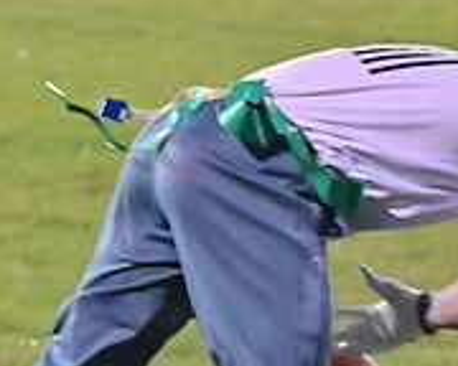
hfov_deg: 5.5
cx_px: -165
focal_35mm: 347
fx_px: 4704
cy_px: -57
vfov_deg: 4.4
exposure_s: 1/250
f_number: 4
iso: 6400
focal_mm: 77
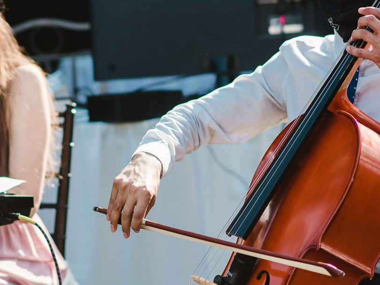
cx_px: 135
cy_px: 110
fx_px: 2273
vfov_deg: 7.2
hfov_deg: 9.6
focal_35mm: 207
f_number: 2.8
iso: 100
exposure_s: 1/1600
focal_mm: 85
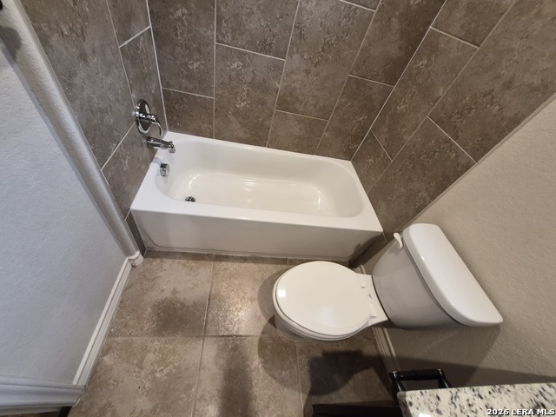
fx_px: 209
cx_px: 278
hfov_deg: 106.2
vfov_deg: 89.9
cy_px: 208
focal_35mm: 13
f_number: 2.2
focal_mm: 1.74
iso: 250
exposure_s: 1/60
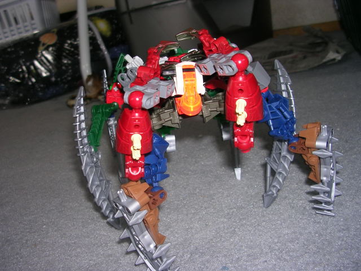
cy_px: 136
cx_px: 180
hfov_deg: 49.0
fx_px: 396
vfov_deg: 37.7
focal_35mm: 38
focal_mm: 5.8
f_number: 2.8
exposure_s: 1/60.1
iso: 50
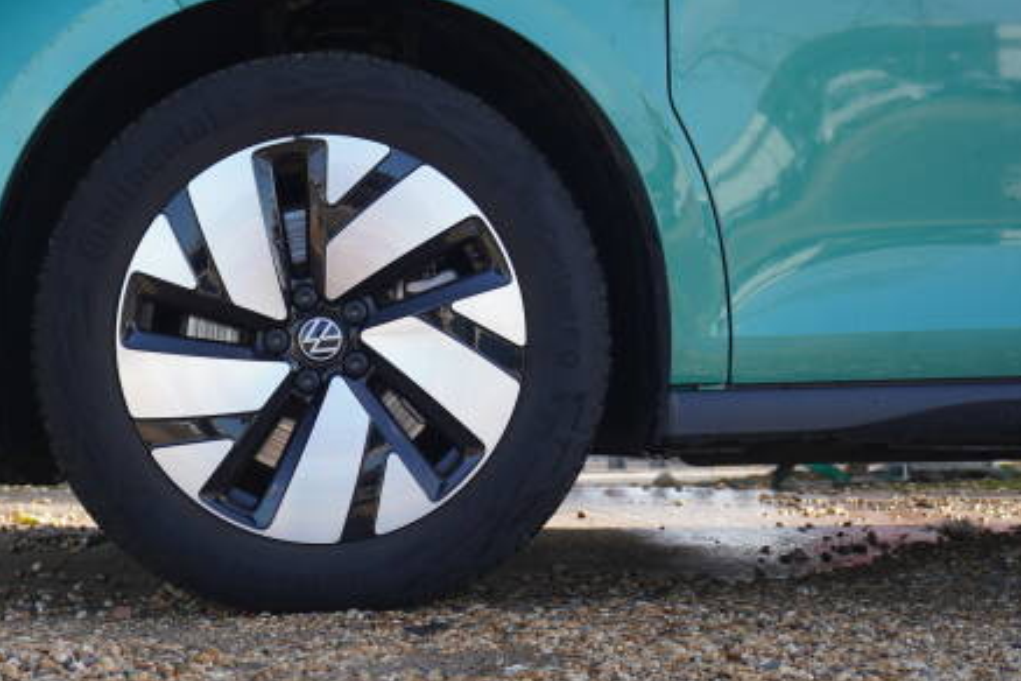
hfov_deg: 34.5
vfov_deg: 23.8
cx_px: 291
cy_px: 361
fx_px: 1616
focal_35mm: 57
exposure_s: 1/200
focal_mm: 26
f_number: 4.5
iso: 160
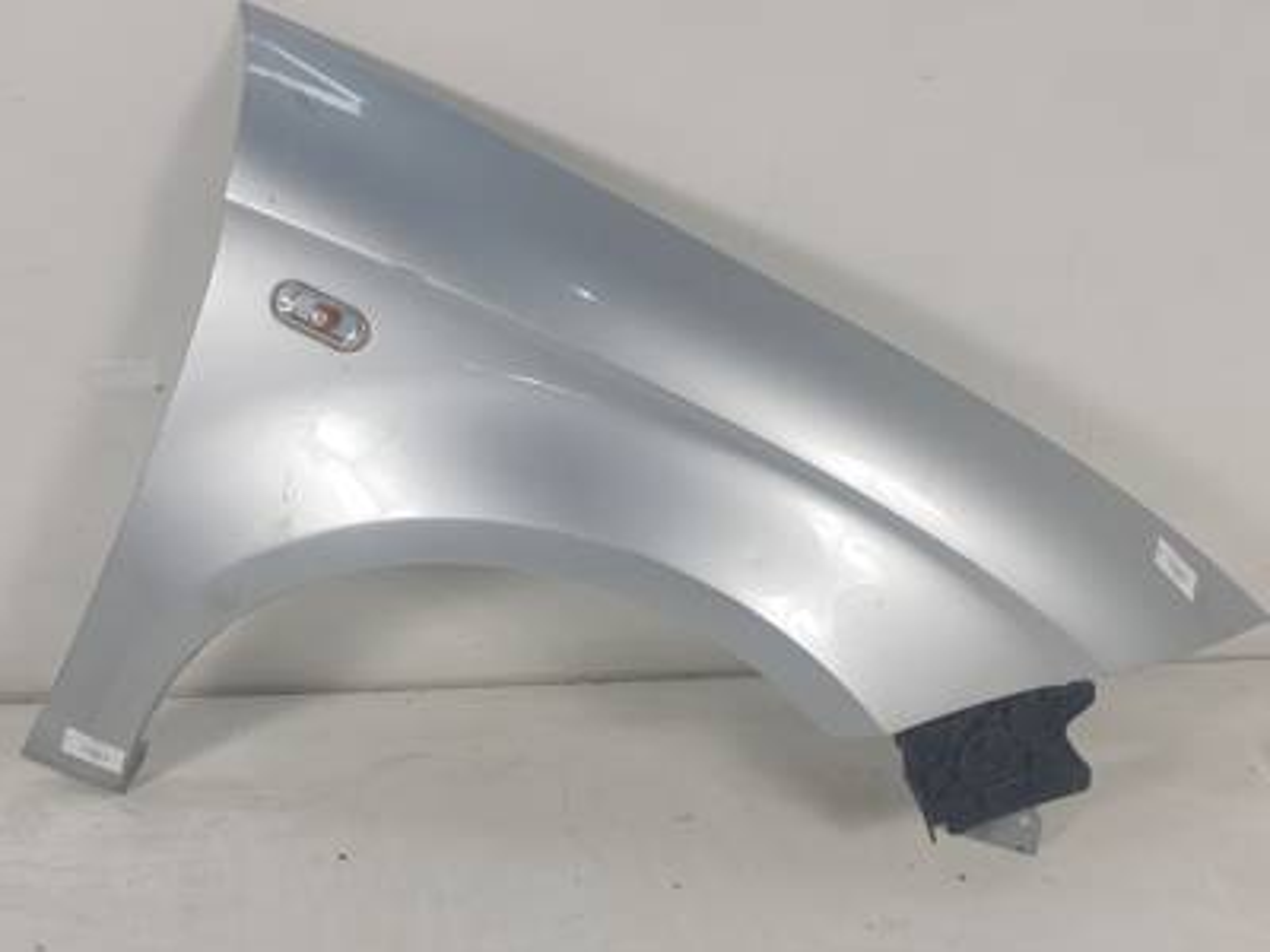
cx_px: 635
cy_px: 476
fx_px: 954
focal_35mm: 26
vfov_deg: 53.1
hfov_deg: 67.3
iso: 50
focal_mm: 4.3
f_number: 2.4
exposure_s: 1/122
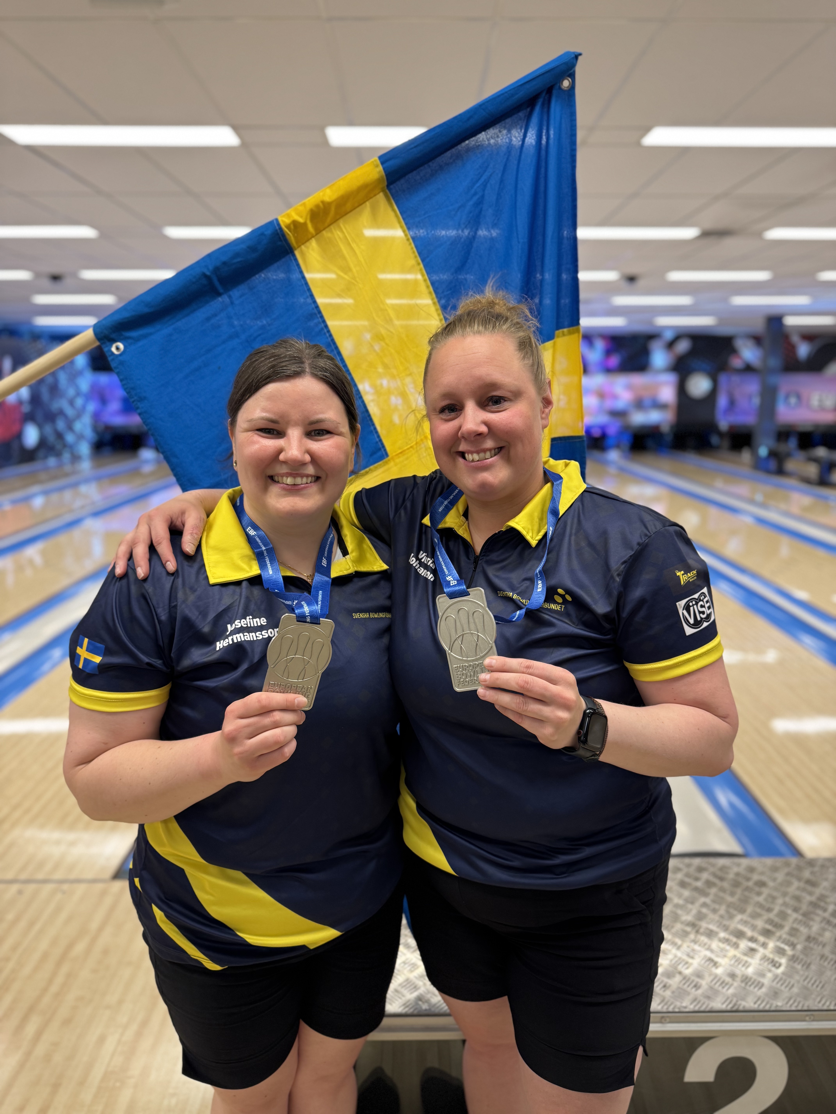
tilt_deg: -11.7
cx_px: 418
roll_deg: -0.6
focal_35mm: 24
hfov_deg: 56.8
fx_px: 773
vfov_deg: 71.6
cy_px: 557
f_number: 1.78
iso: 160
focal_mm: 6.76
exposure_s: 1/100
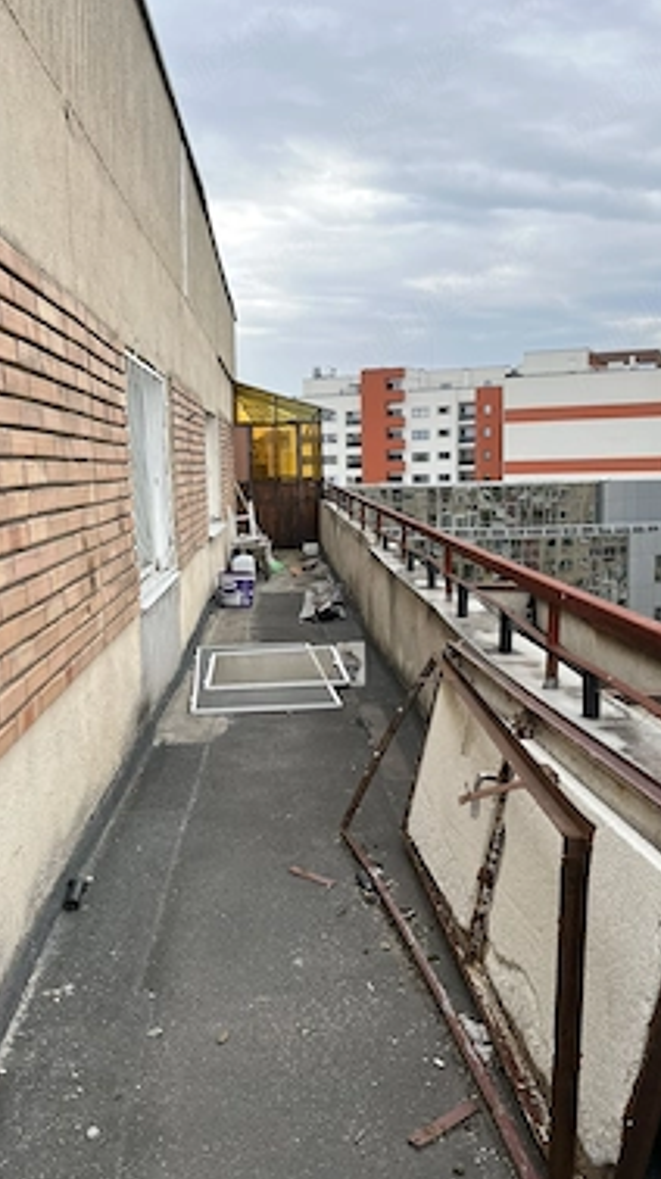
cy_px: 593
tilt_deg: -7.5
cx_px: 309
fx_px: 937
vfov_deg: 64.3
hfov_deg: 38.8
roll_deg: +1.6
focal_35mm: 30
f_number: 1.6
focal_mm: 5.1
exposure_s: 1/1151
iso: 50
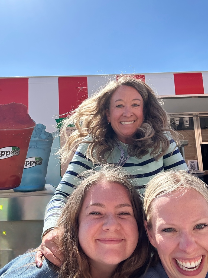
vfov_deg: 60.0
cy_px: 139
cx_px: 104
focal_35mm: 30
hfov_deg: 46.8
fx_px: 240
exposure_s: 1/541
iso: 25
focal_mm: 2.69
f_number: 1.9
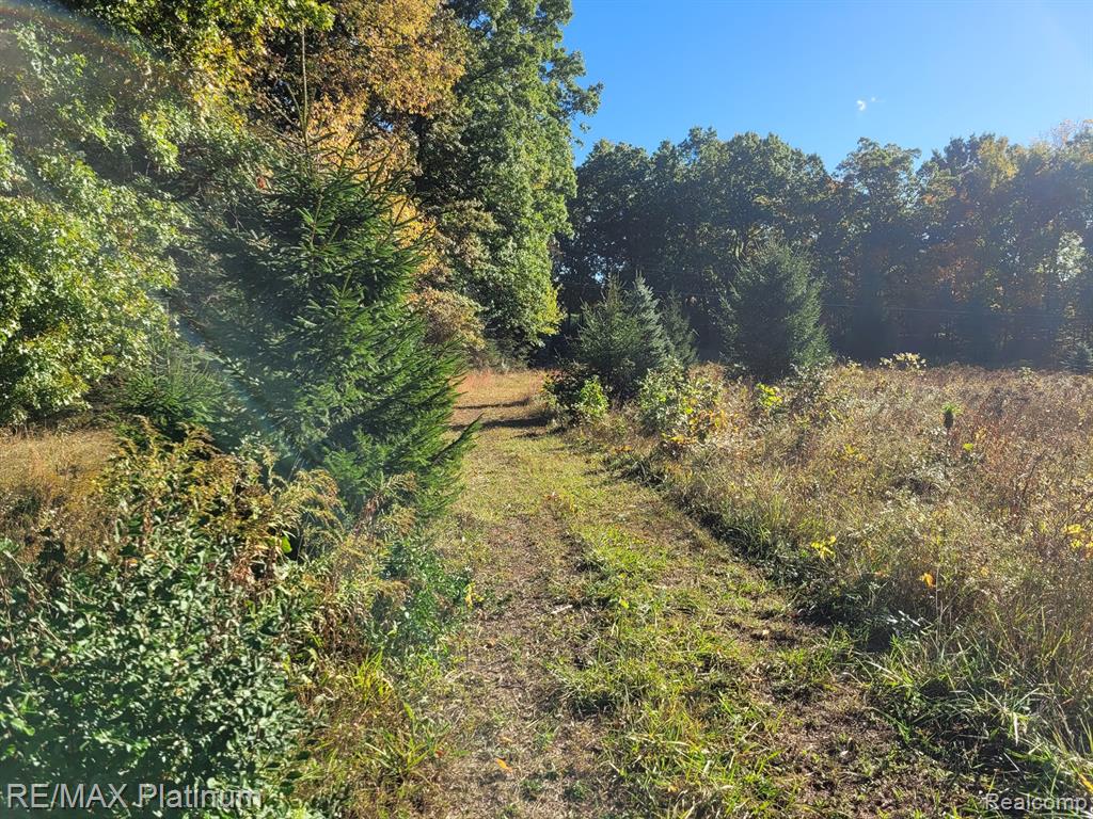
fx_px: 821
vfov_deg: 53.1
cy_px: 410
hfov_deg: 67.3
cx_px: 546
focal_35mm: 26
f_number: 1.8
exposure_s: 1/1632
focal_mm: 5.4
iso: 40
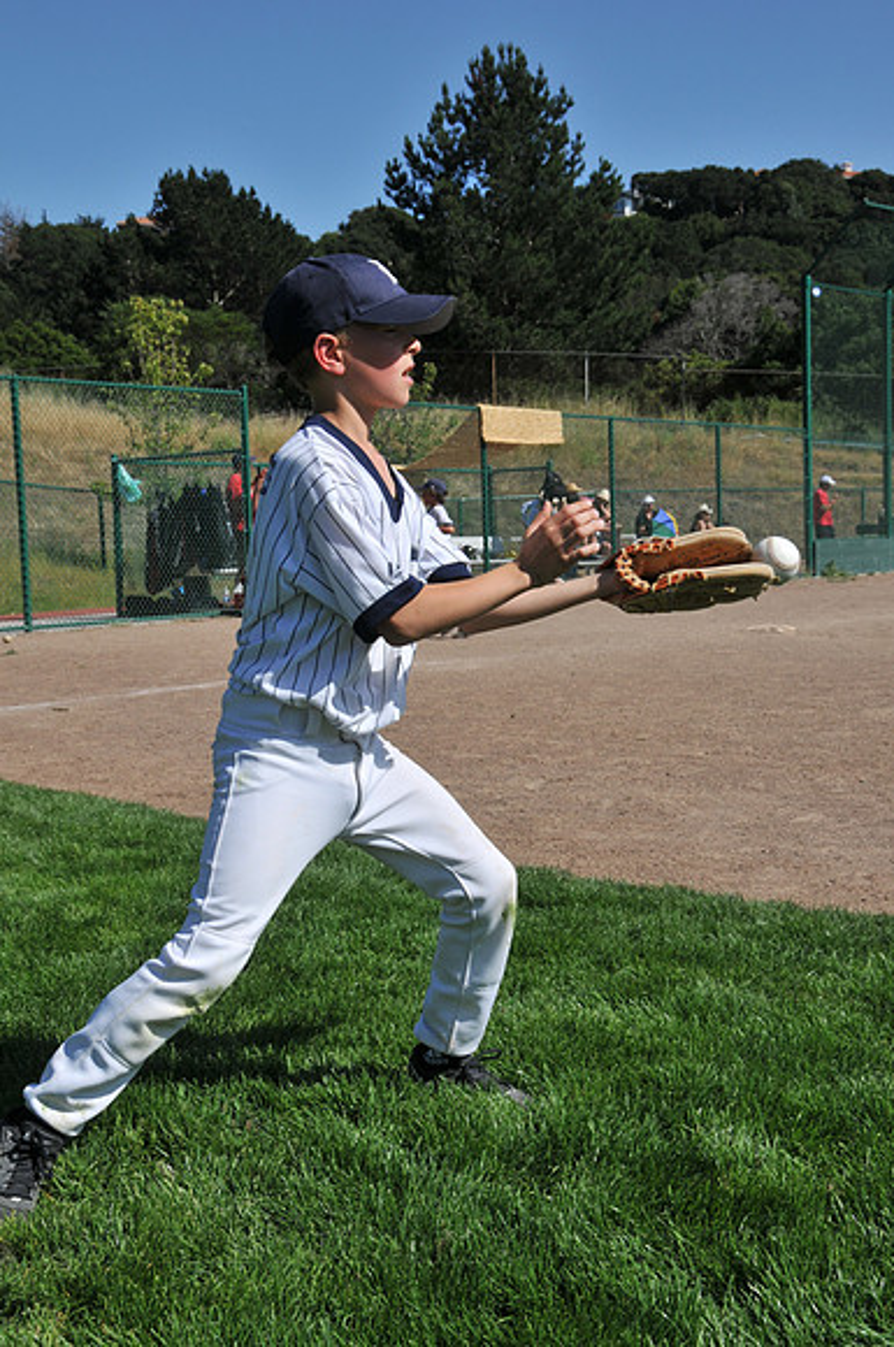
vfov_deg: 41.2
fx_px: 1793
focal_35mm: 48
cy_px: 674
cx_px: 447
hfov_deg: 28.0
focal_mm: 32
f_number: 11
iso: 200
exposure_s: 1/500
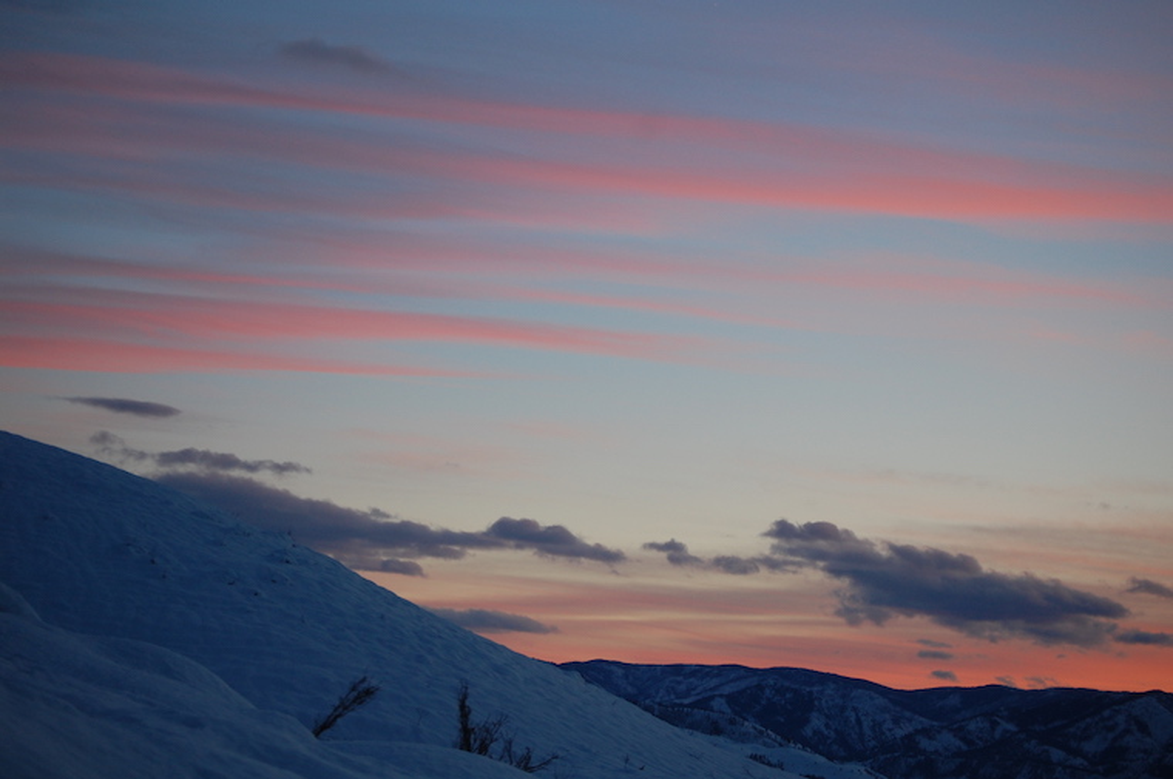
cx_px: 586
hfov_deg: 22.6
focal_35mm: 90
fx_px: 2929
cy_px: 390
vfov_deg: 15.2
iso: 400
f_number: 4.2
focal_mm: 60
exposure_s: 1/125
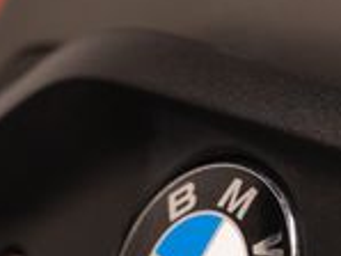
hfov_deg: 9.8
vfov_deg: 7.4
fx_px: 1982
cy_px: 242
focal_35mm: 201
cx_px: 199
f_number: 2.8
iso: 2000
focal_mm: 58.8
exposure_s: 1/100
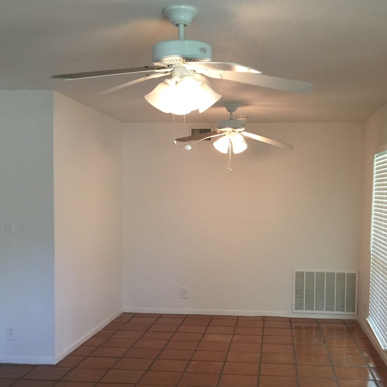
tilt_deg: -4.4
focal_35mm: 42
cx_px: 234
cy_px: 230
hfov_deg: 39.8
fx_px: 531
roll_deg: -0.9
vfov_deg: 39.9
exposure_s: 1/15
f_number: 2.2
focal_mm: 4.15
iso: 80
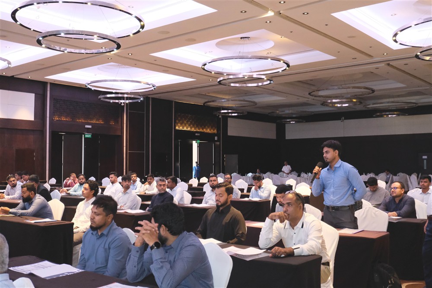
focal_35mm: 38
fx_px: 456
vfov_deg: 35.0
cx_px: 216
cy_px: 144
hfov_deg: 50.7
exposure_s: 1/60
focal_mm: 25.6
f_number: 4.4
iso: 6400
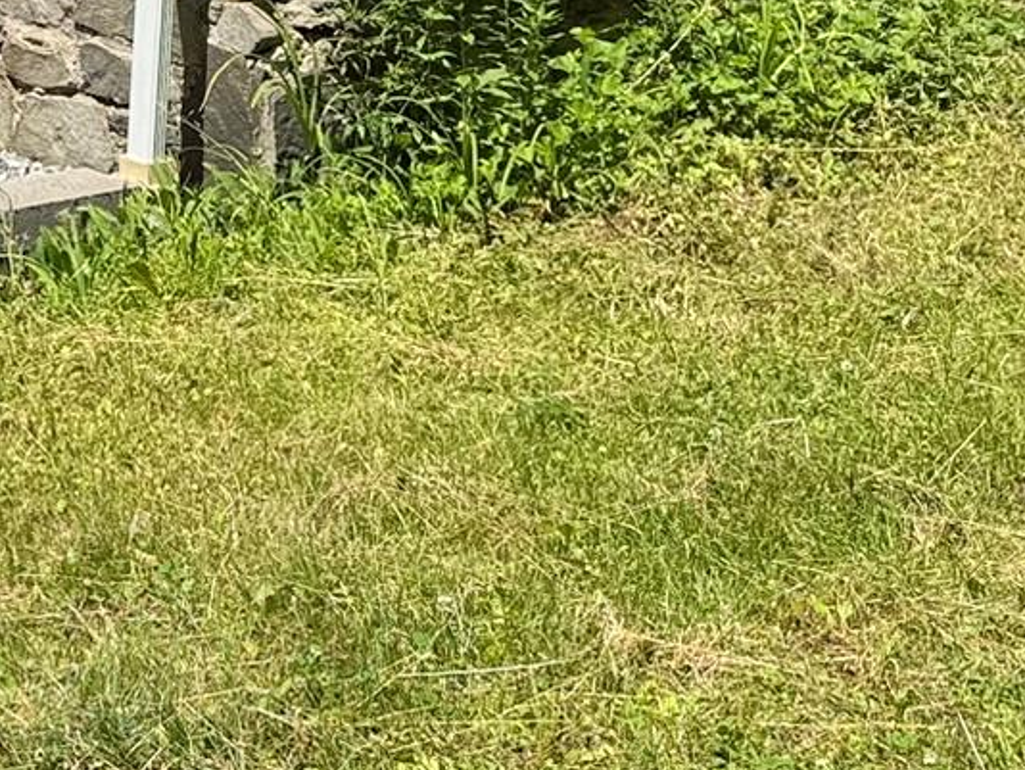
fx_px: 2725
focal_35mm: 92
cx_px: -311
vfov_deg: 14.8
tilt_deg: -1.0
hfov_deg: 19.6
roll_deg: -0.4
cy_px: -419
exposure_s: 1/3021
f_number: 1.78
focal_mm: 6.76
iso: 80
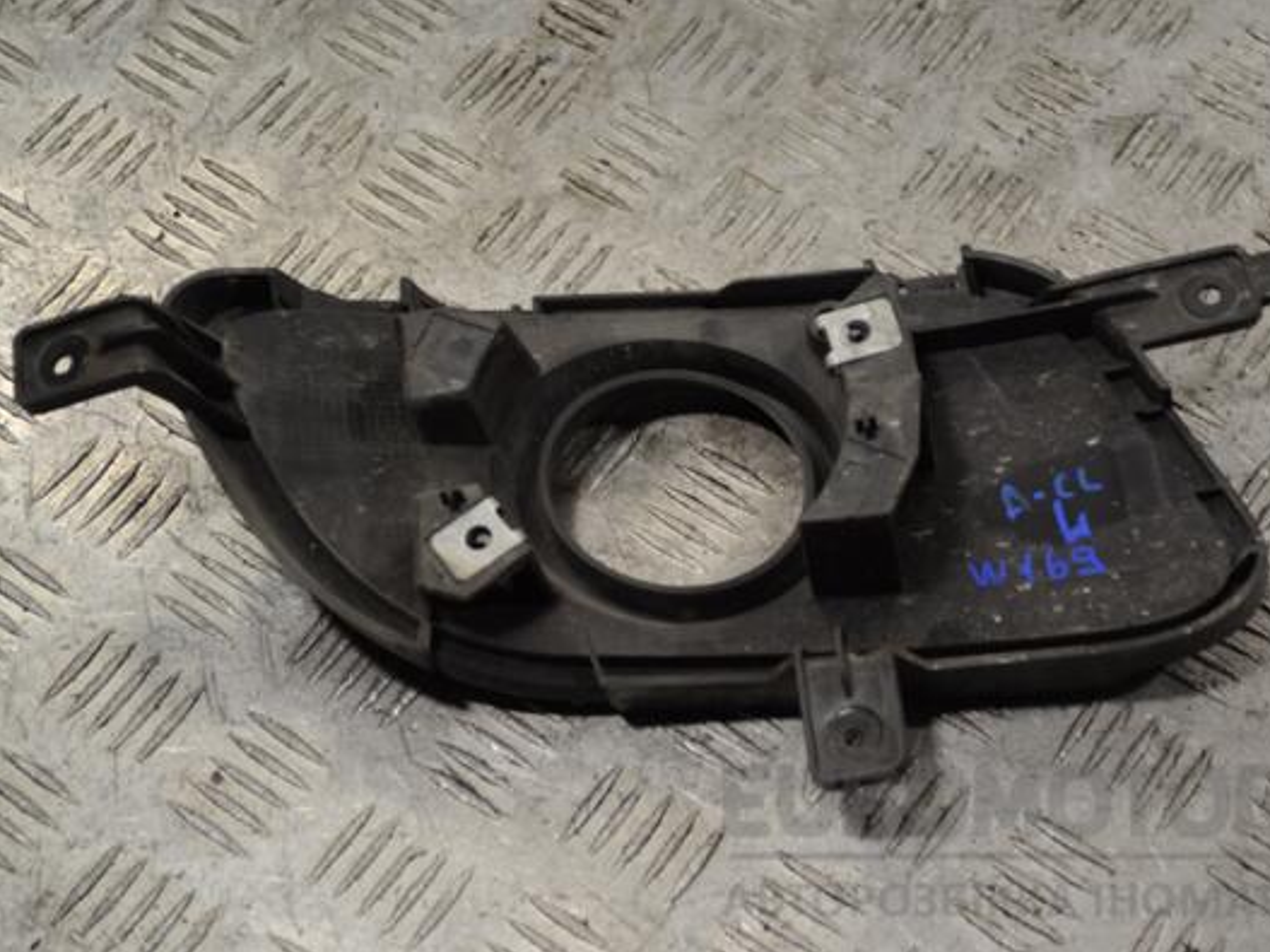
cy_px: 480
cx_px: 677
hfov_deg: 28.2
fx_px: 2531
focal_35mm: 69
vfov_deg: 21.3
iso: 100
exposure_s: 1/30
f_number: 5.3
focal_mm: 42
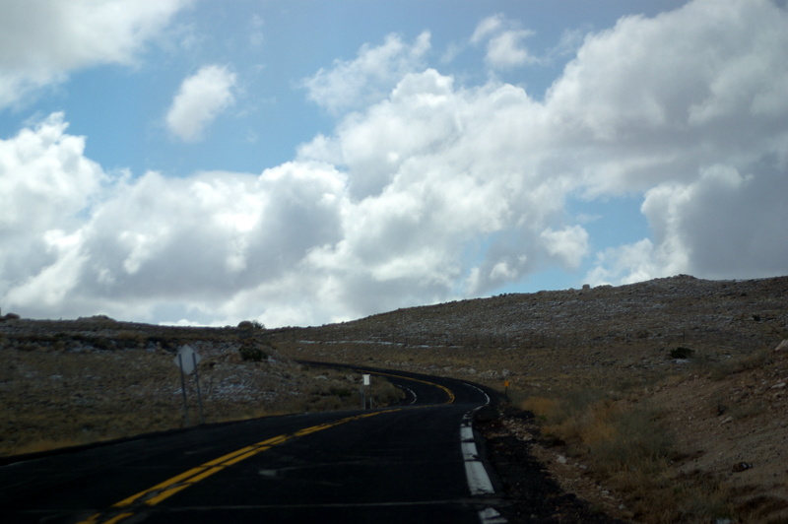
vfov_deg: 14.5
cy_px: 262
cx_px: 394
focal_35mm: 94
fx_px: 2067
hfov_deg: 21.6
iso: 100
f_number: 2.8
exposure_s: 1/2000
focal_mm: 63
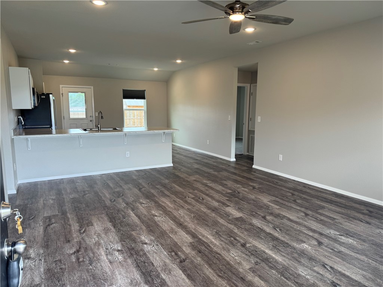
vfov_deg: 56.8
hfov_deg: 71.6
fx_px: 266
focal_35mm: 24
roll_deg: -0.3
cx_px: 192
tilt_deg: -8.3
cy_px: 144
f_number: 1.78
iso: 80
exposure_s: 1/130
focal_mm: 6.76
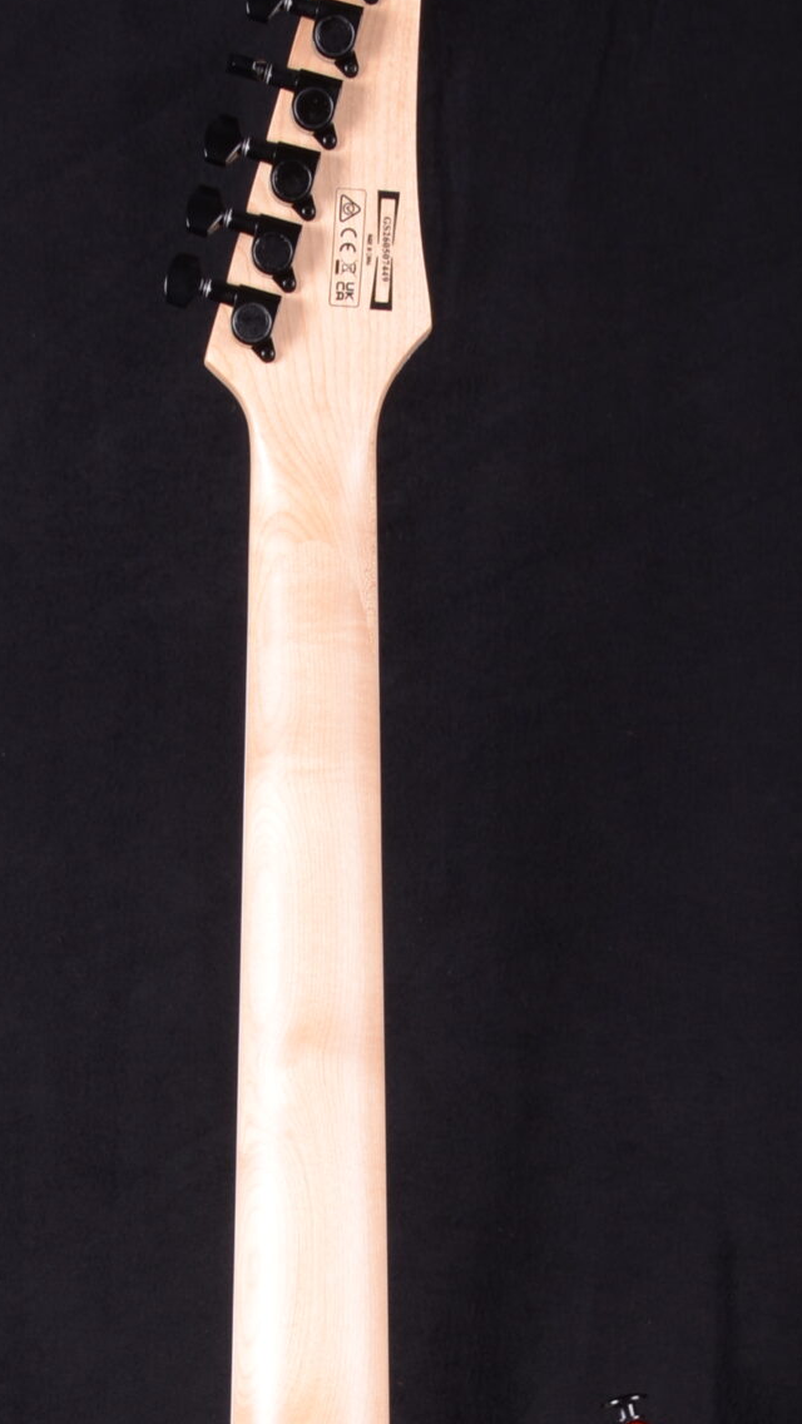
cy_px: 1344
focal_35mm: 113
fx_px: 4270
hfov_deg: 10.7
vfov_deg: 18.6
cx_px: 306
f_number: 11
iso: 200
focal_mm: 32
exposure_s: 1/200
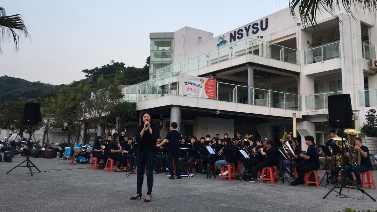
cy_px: 87
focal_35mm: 32
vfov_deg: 36.5
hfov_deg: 61.0
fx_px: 320
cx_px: 187
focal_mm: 4.15
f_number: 2.2
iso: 25
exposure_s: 1/120
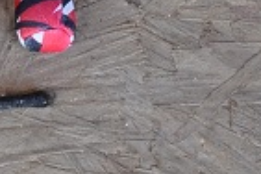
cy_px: -248
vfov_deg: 4.9
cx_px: -178
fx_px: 1986
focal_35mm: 274
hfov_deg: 7.3
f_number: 8
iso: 400
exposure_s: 1/50
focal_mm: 24
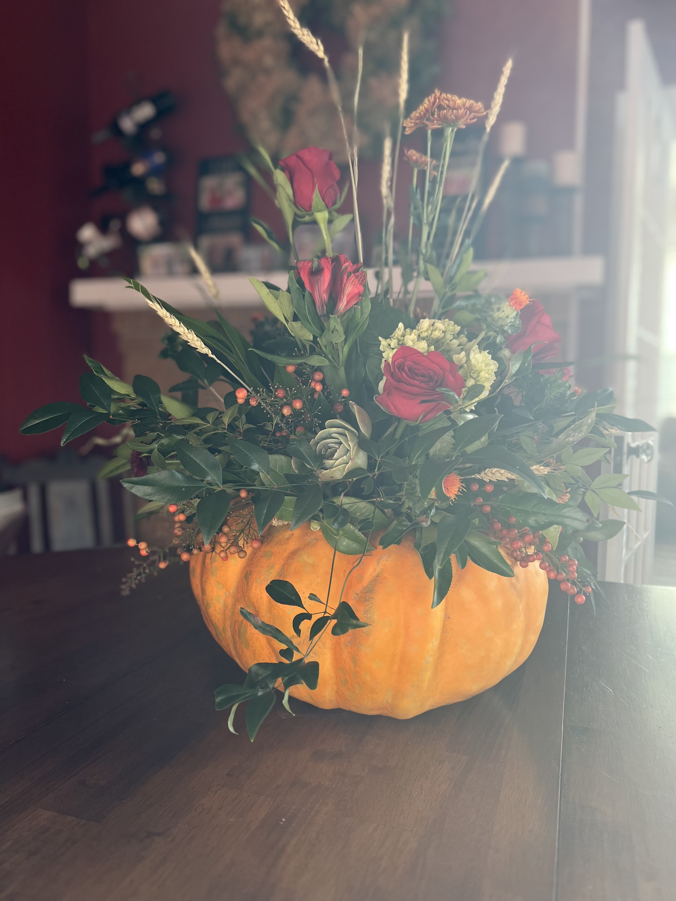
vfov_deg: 67.3
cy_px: 450
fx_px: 677
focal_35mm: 26
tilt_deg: -4.3
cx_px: 338
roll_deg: -0.1
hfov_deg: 53.1
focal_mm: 5.7
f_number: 1.5
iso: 100
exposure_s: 1/121
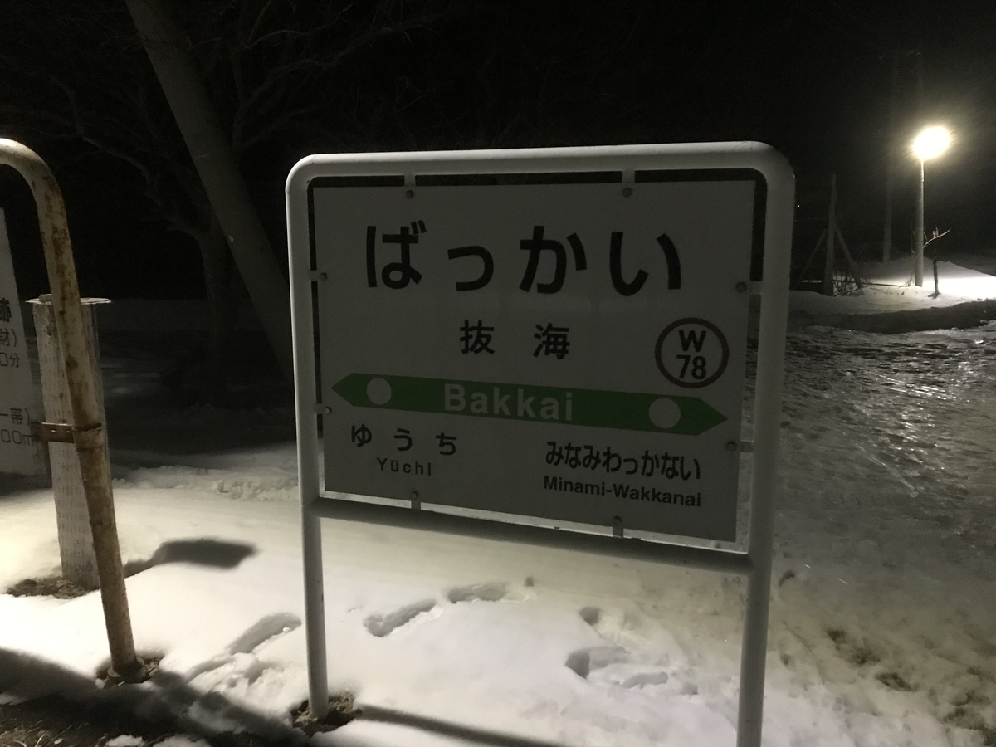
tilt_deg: -10.0
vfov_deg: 49.7
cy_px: 374
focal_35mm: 28
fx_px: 806
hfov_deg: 63.4
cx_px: 498
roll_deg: +0.4
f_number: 1.8
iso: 100
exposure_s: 1/4
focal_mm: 3.99
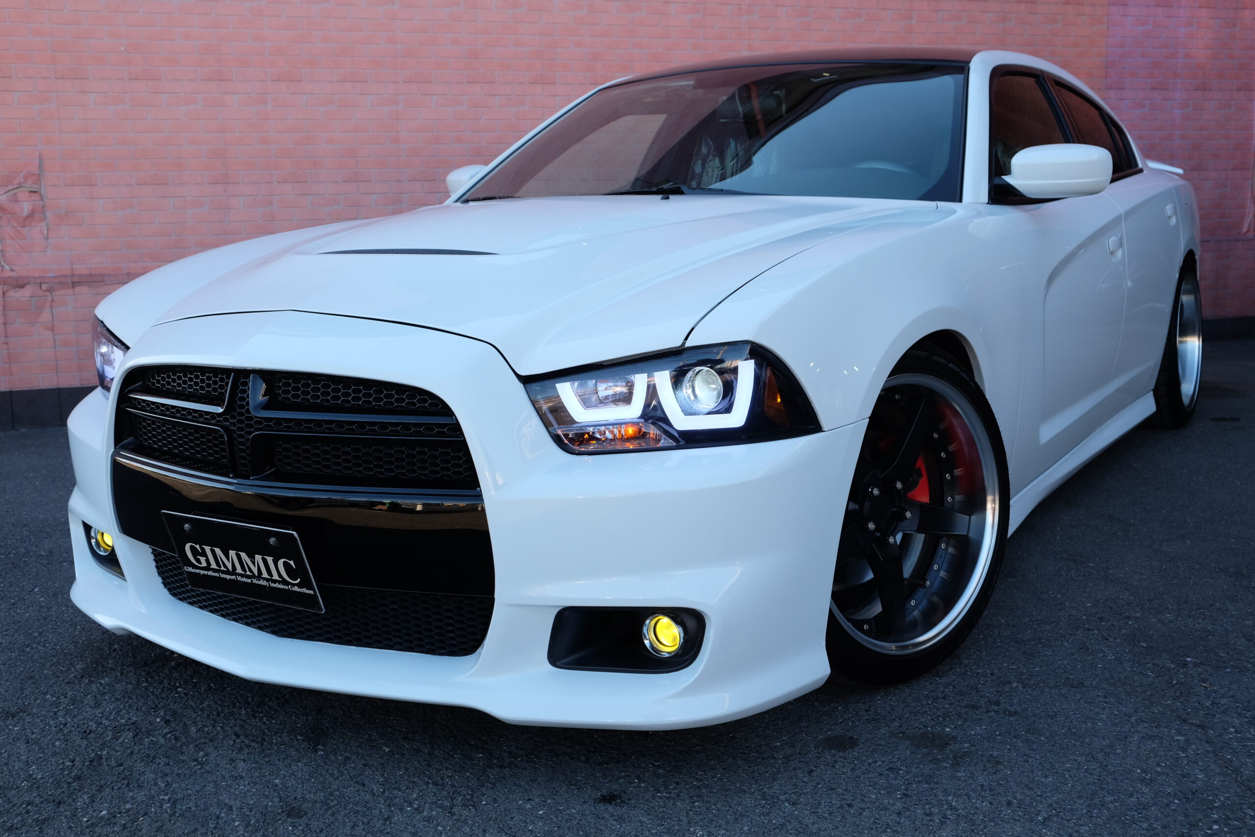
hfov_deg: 53.1
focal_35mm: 36
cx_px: 628
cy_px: 418
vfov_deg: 36.9
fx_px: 1255
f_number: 5.6
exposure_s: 1/210
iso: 400
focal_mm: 24.3
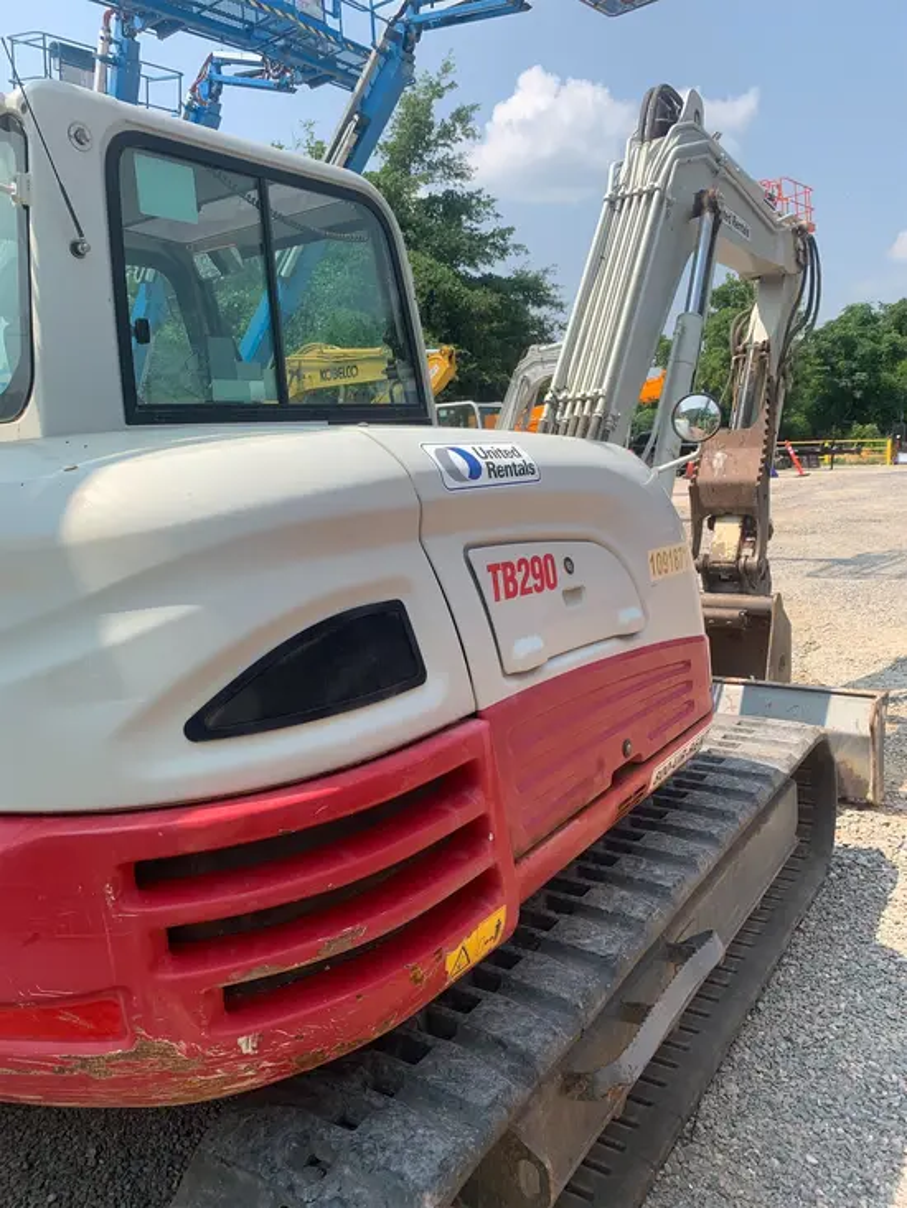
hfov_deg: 53.1
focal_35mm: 26
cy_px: 604
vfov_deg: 67.3
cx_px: 454
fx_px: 908
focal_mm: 4.25
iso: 25
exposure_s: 1/1368
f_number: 1.8
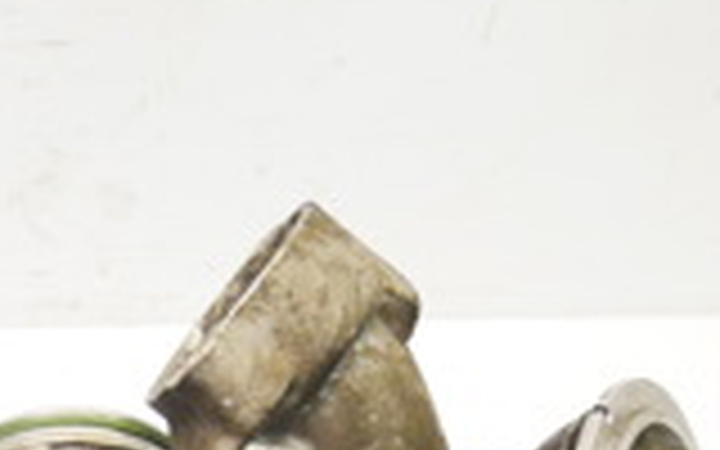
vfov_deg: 11.4
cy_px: 940
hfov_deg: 18.5
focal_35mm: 102
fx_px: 2001
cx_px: -302
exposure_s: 1/60
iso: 640
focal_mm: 12
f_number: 3.5
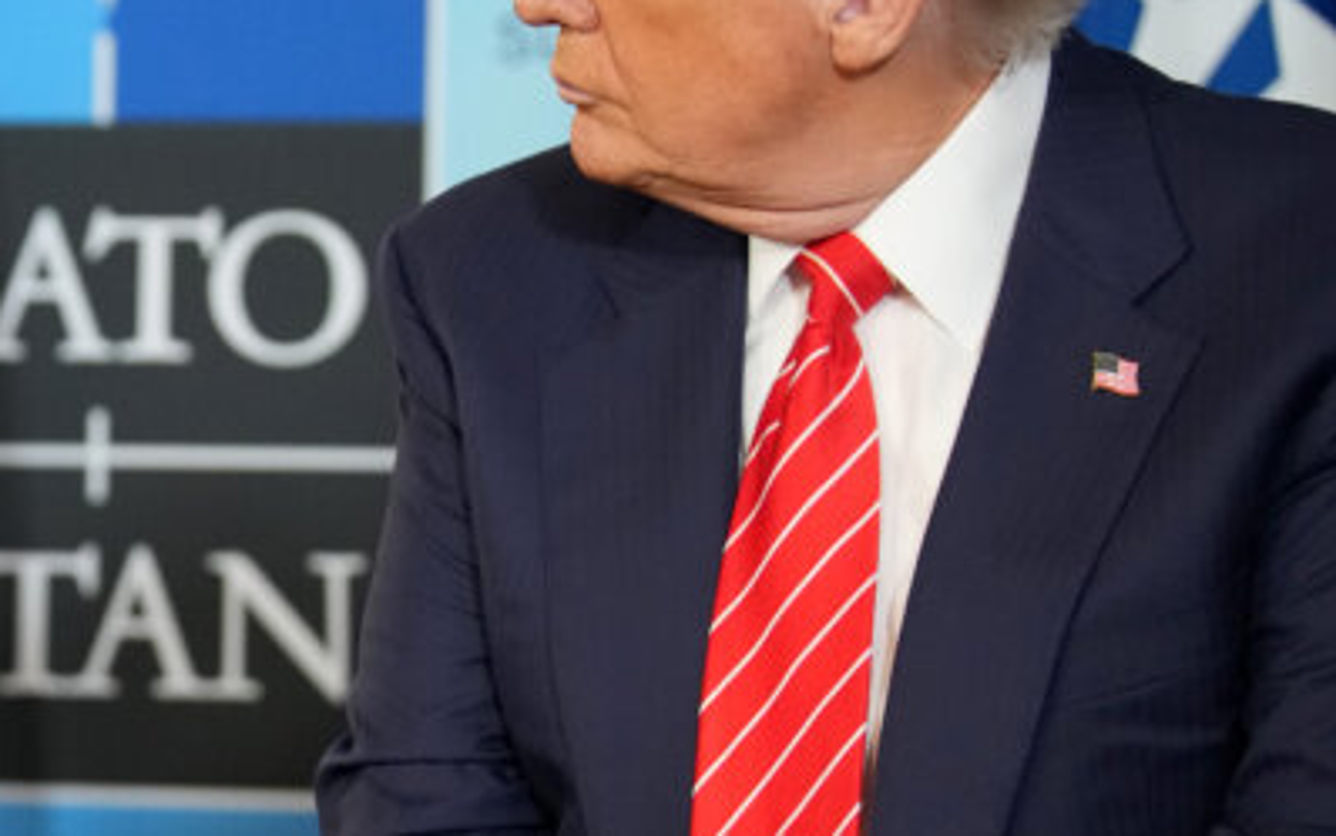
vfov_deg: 6.1
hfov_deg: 9.6
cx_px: -352
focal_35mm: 215
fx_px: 7830
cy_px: 695
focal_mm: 70
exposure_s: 1/250
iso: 4000
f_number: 2.8
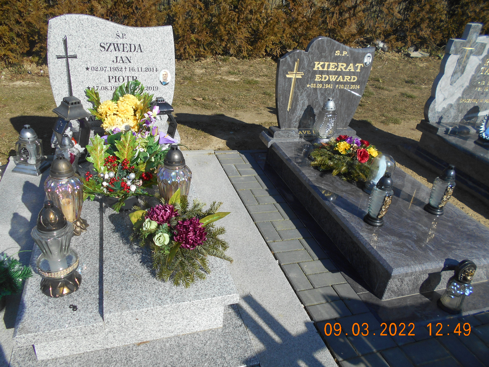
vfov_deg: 53.1
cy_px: 184
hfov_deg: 67.3
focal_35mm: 26
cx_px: 244
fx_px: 367
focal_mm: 4.6
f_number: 3.2
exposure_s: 1/1000
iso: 80
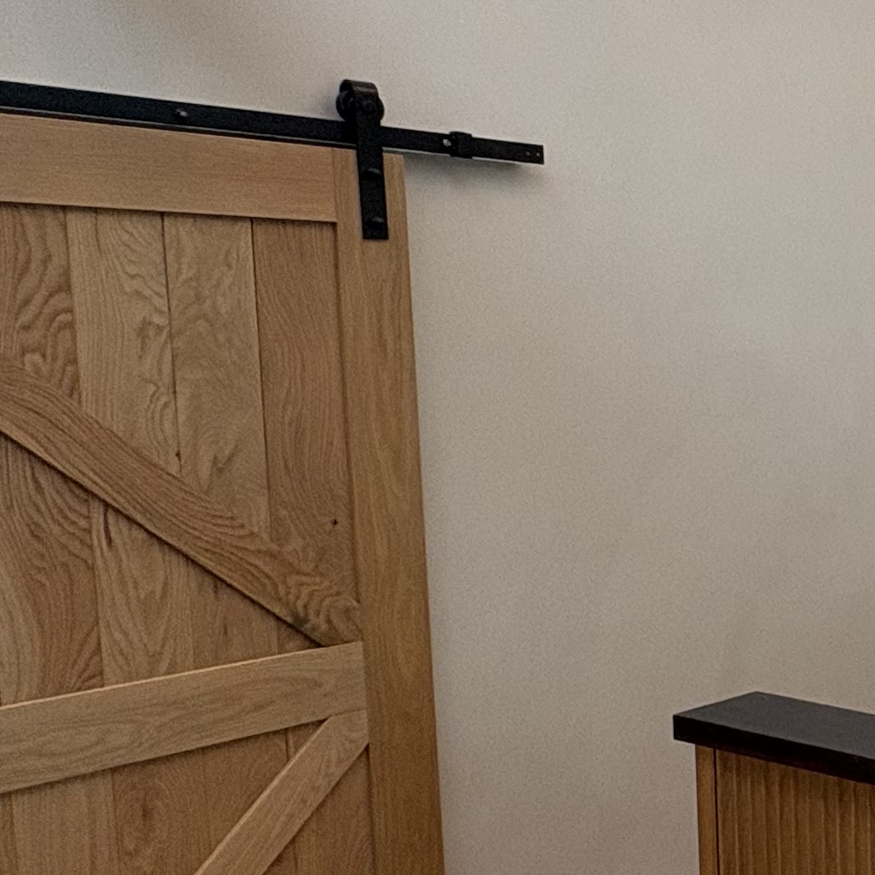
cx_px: 1430
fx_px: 1344
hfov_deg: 24.3
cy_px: 446
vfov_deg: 36.1
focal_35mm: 47
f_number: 2.2
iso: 100
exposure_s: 1/100
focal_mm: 2.22
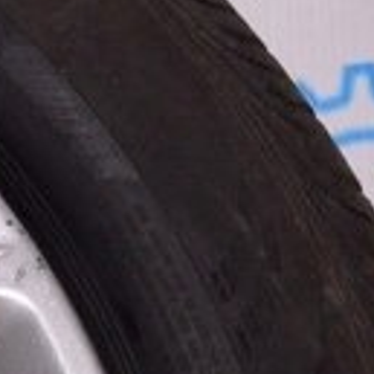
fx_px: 4205
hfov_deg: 4.8
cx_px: -829
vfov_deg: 5.0
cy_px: 755
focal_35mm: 344
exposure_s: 1/200
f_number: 8
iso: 1600
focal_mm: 34
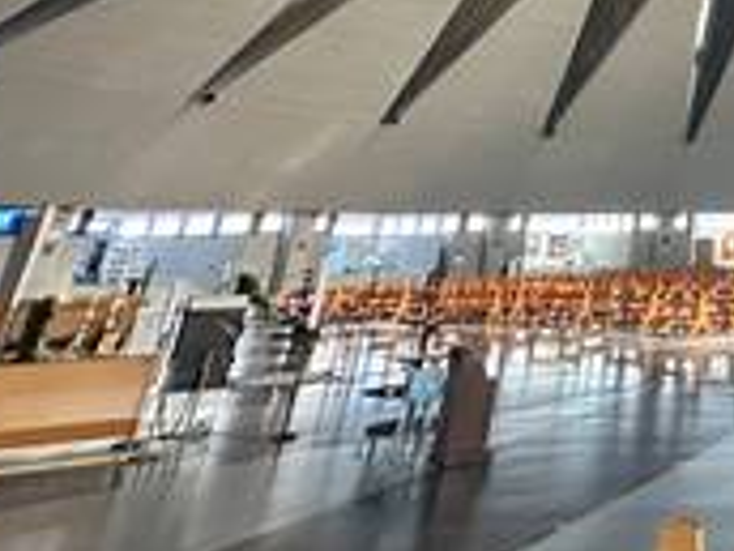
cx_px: 892
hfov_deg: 36.4
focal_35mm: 39
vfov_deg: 30.5
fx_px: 827
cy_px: -132
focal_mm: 2.22
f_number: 2.2
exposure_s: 1/60
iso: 800
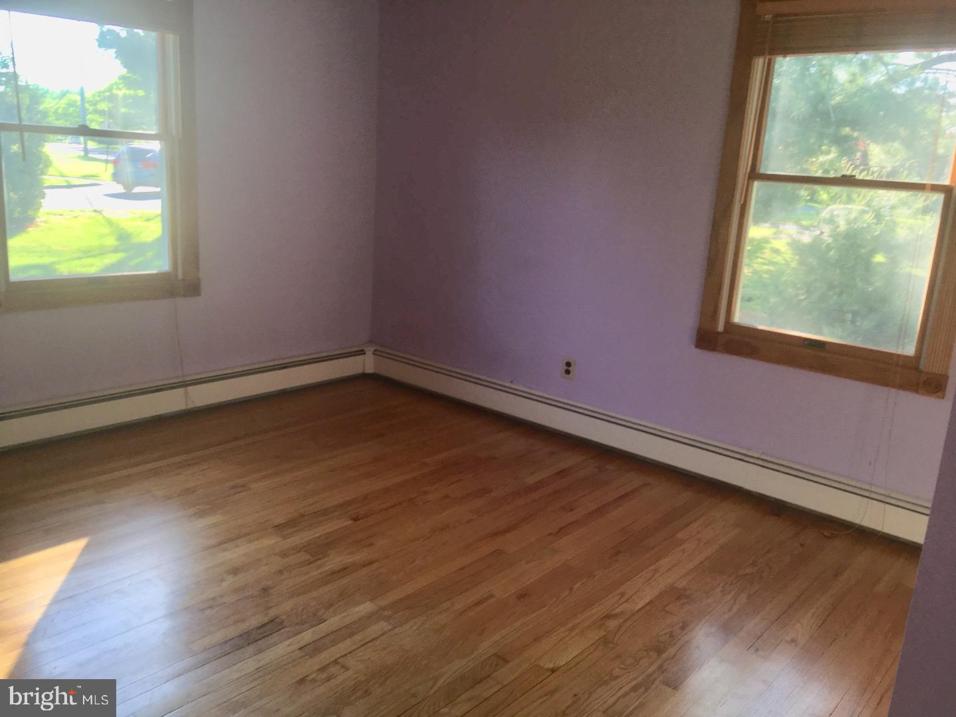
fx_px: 801
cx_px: 478
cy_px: 358
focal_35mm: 29
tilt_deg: -14.9
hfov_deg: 61.7
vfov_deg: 48.2
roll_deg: -4.2
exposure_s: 1/59
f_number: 2.2
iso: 25
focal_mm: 4.15
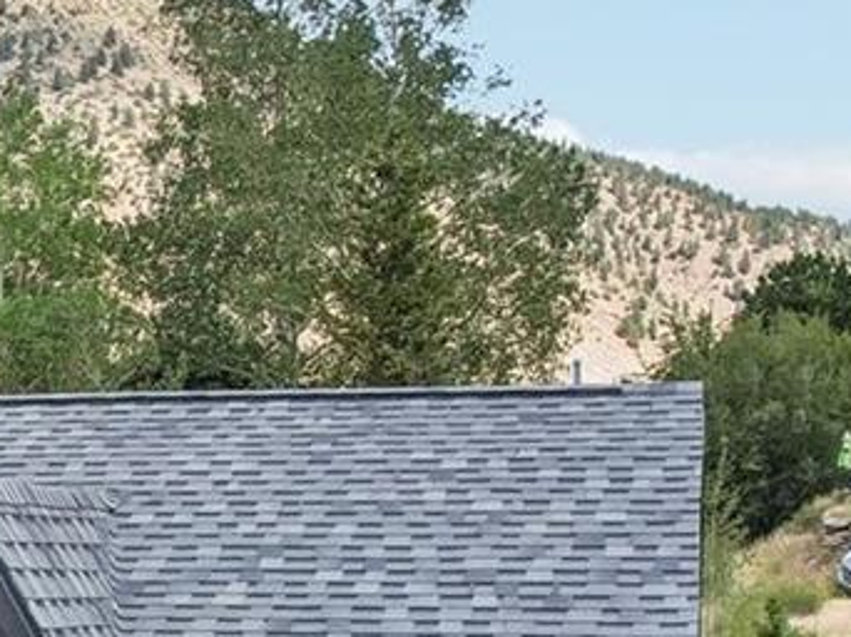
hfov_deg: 17.0
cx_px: -585
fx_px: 2432
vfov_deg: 14.7
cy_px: 610
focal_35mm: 99
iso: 120
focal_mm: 8.4
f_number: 2.8
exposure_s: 1/1250
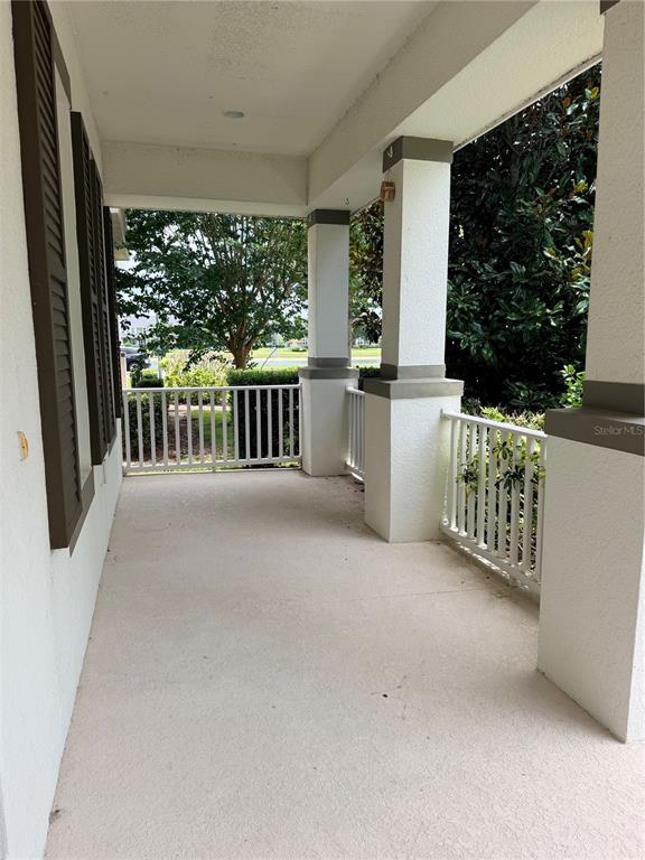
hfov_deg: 56.8
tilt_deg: -8.8
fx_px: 596
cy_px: 430
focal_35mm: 24
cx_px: 322
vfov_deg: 71.6
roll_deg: +0.6
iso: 80
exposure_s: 1/1361
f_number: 1.78
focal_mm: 6.76
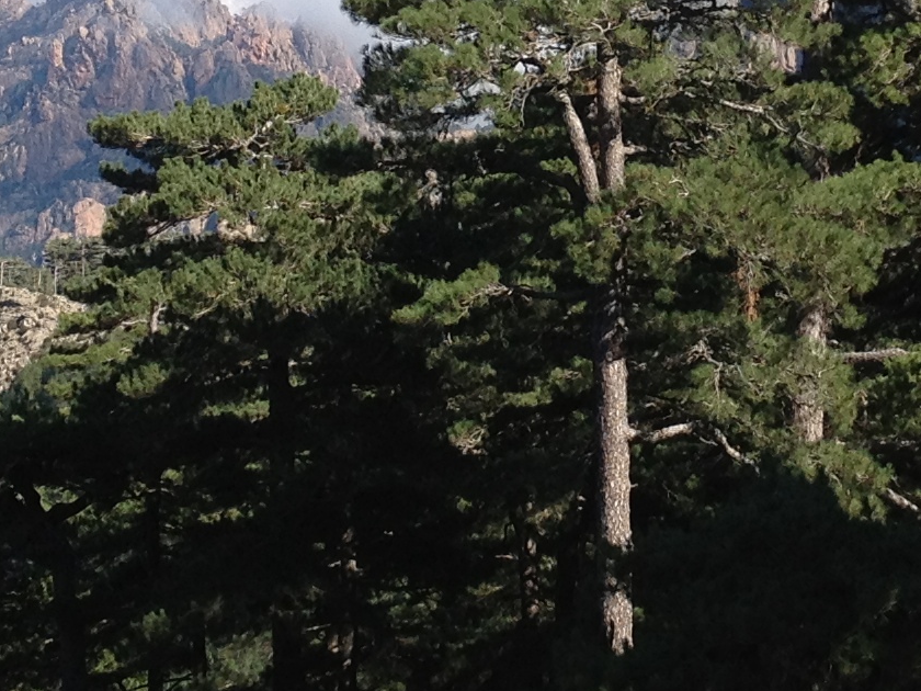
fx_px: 3618
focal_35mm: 136
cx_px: 735
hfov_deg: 14.4
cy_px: 90
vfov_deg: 10.9
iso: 64
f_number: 2.4
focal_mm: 4.28
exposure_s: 1/1200
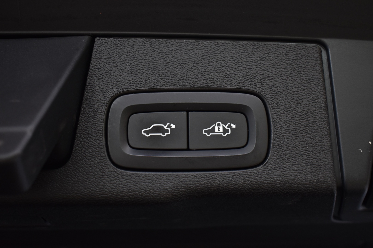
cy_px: 124
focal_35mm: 51
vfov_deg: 26.5
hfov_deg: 38.9
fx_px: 528
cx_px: 186
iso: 560
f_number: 4.5
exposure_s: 1/50
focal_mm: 34
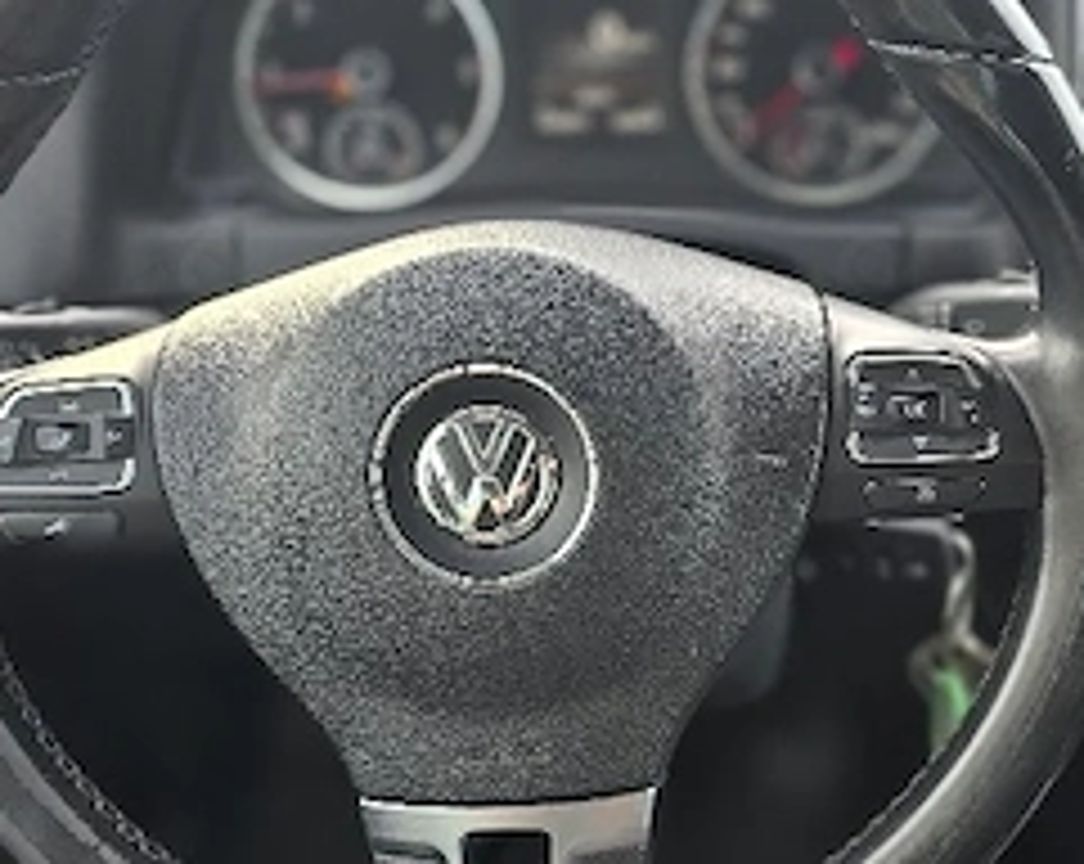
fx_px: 1794
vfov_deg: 27.1
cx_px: 828
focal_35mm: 56
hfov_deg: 32.9
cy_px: 472
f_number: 1.7
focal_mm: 6.3
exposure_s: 1/101
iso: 40
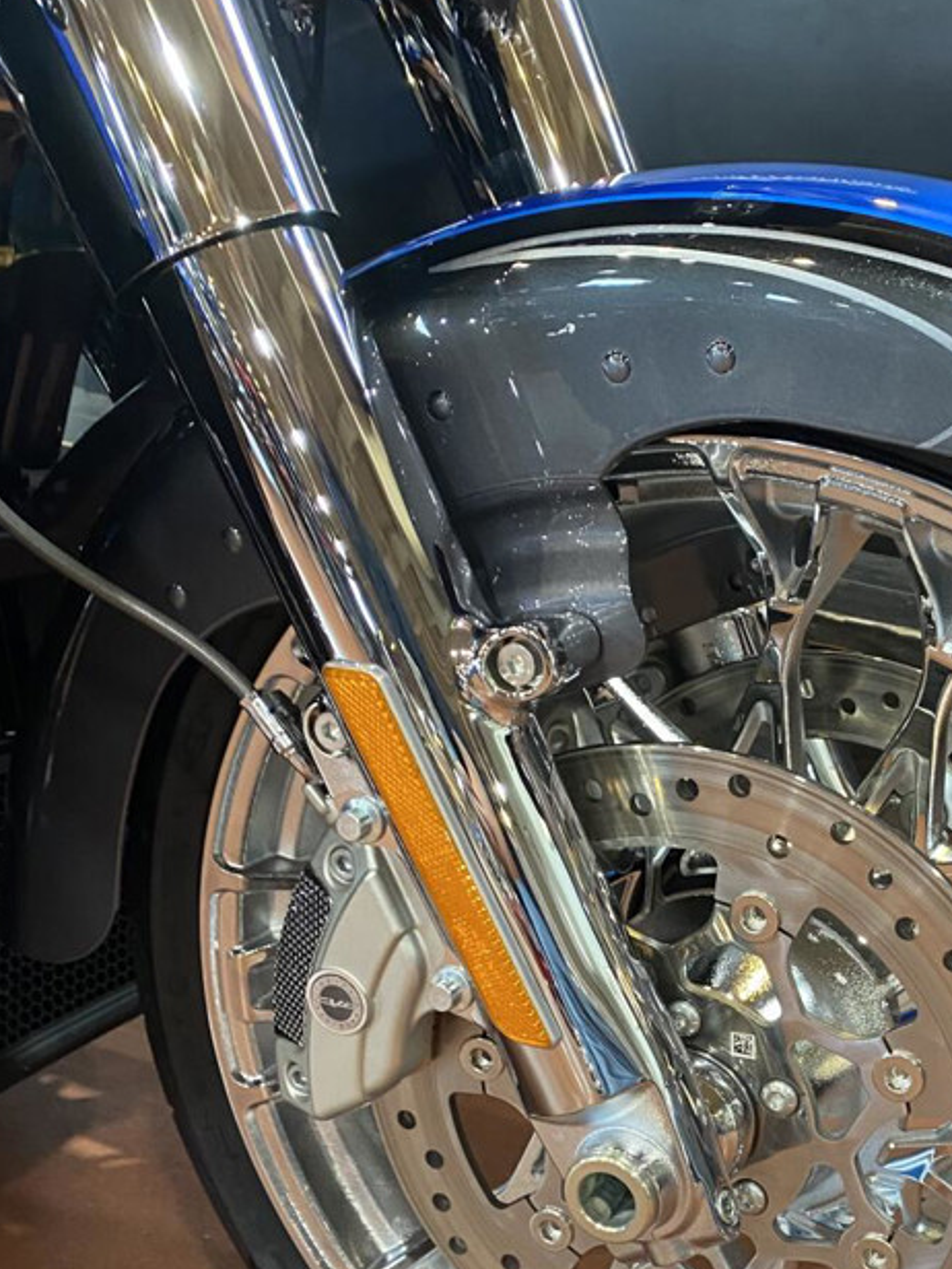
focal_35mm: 45
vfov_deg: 41.0
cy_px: 938
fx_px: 1650
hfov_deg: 31.1
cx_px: 800
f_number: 1.8
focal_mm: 4.25
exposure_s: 1/60
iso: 320
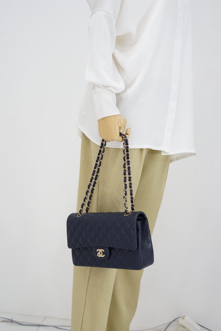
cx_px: 110
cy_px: 166
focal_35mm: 50
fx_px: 460
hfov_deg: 27.0
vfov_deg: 39.6
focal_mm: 50
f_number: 6.3
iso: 640
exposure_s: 1/10
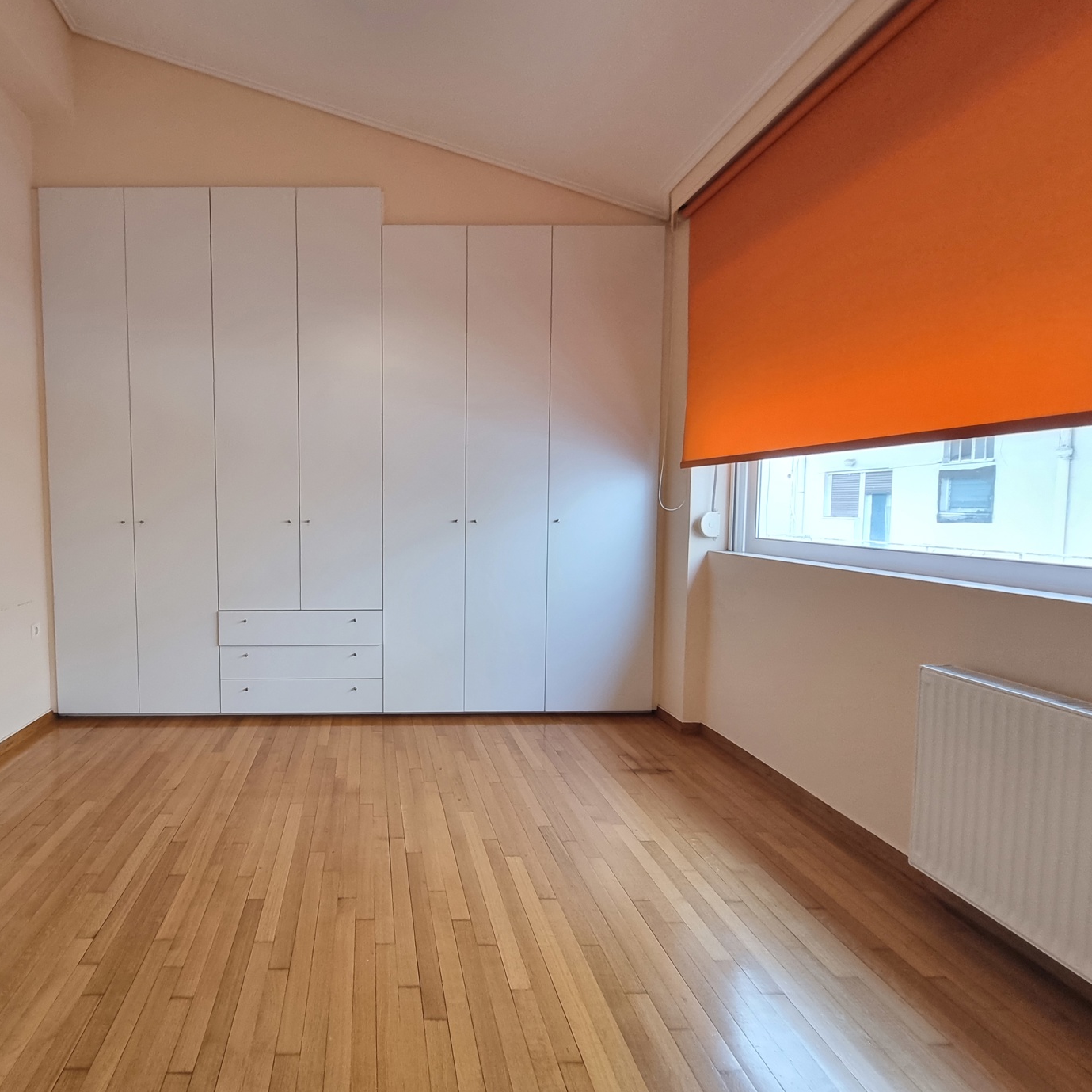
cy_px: 542
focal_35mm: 16
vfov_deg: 87.4
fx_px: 571
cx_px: 369
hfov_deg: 84.6
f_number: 2.2
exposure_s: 1/33
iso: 320
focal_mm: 2.2
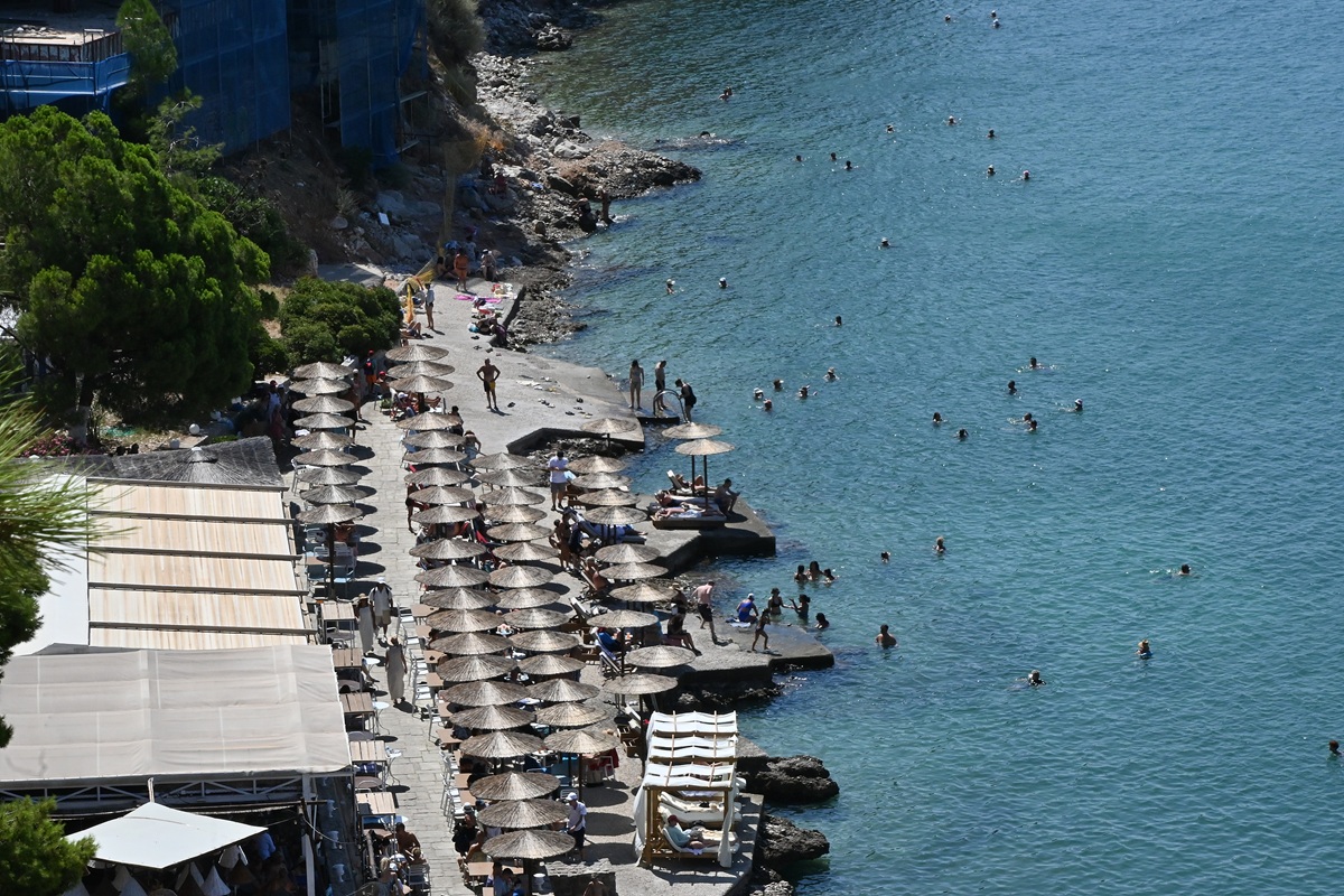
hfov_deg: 15.2
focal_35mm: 135
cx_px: 672
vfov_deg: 10.2
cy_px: 448
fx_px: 5040
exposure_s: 1/640
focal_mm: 90
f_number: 25
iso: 1000
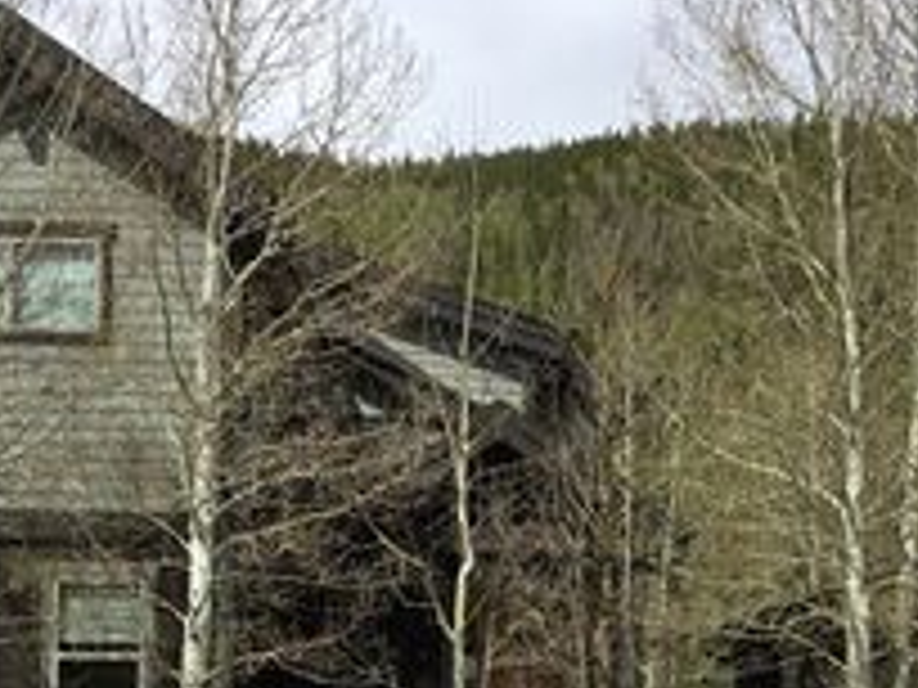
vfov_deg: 18.9
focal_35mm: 76
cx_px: 428
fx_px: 2015
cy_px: 677
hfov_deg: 25.7
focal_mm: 3.3
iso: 25
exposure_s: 1/1812
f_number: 2.4
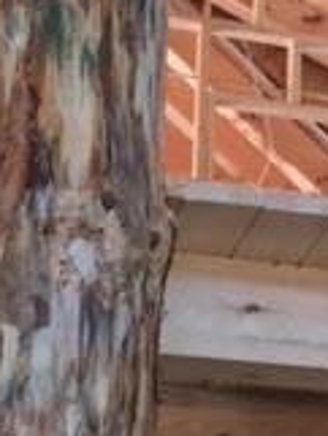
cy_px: 357
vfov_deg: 17.0
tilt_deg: +15.6
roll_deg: +1.6
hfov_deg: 12.4
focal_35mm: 115
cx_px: 472
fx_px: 1451
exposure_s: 1/30
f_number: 2.2
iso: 32
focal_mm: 4.15
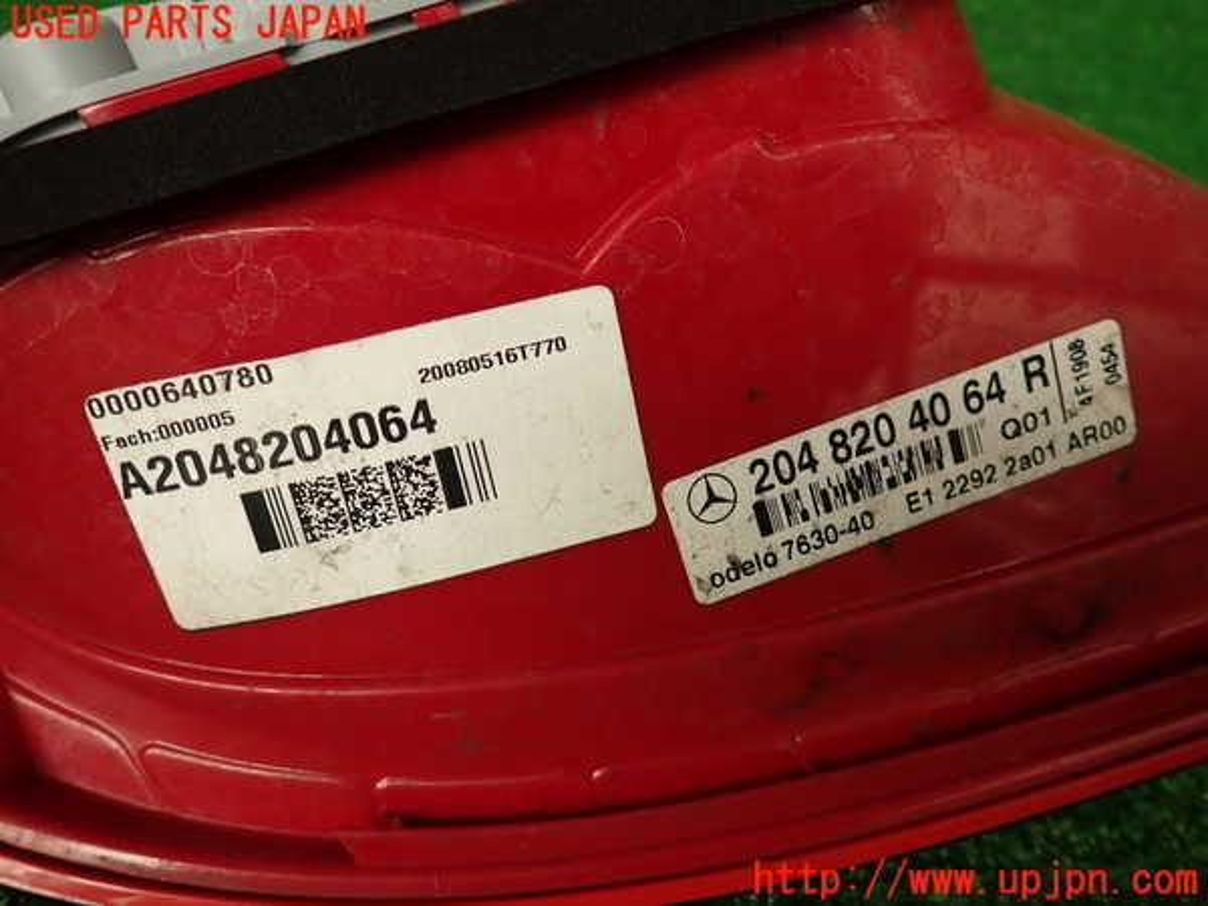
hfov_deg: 69.4
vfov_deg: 54.9
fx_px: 872
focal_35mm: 25
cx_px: 604
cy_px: 453
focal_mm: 4.5
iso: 100
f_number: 2
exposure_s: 1/100
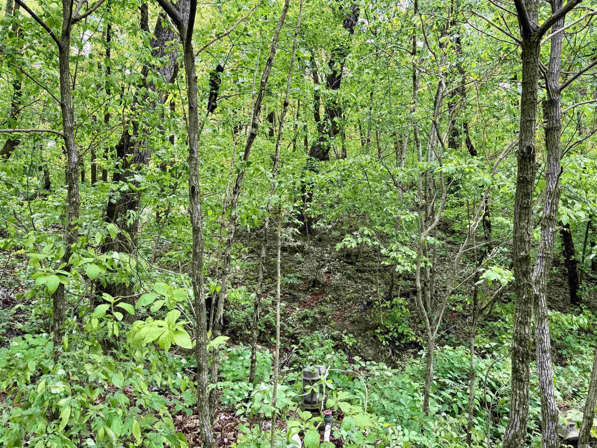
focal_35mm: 24
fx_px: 414
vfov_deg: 56.8
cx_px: 298
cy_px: 224
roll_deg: +2.5
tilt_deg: +11.3
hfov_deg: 71.6
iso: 80
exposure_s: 1/341
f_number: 1.78
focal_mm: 6.76
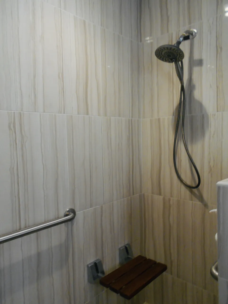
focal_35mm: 26
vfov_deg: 67.3
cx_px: 114
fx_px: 228
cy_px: 152
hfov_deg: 53.1
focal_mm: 4.6
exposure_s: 1/30
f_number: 3.2
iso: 220
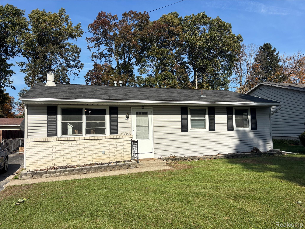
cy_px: 114
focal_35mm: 26
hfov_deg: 67.3
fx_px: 229
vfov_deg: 53.1
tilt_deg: +3.3
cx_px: 152
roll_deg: +1.0
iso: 50
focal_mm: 5.96
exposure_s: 1/4630
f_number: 1.6
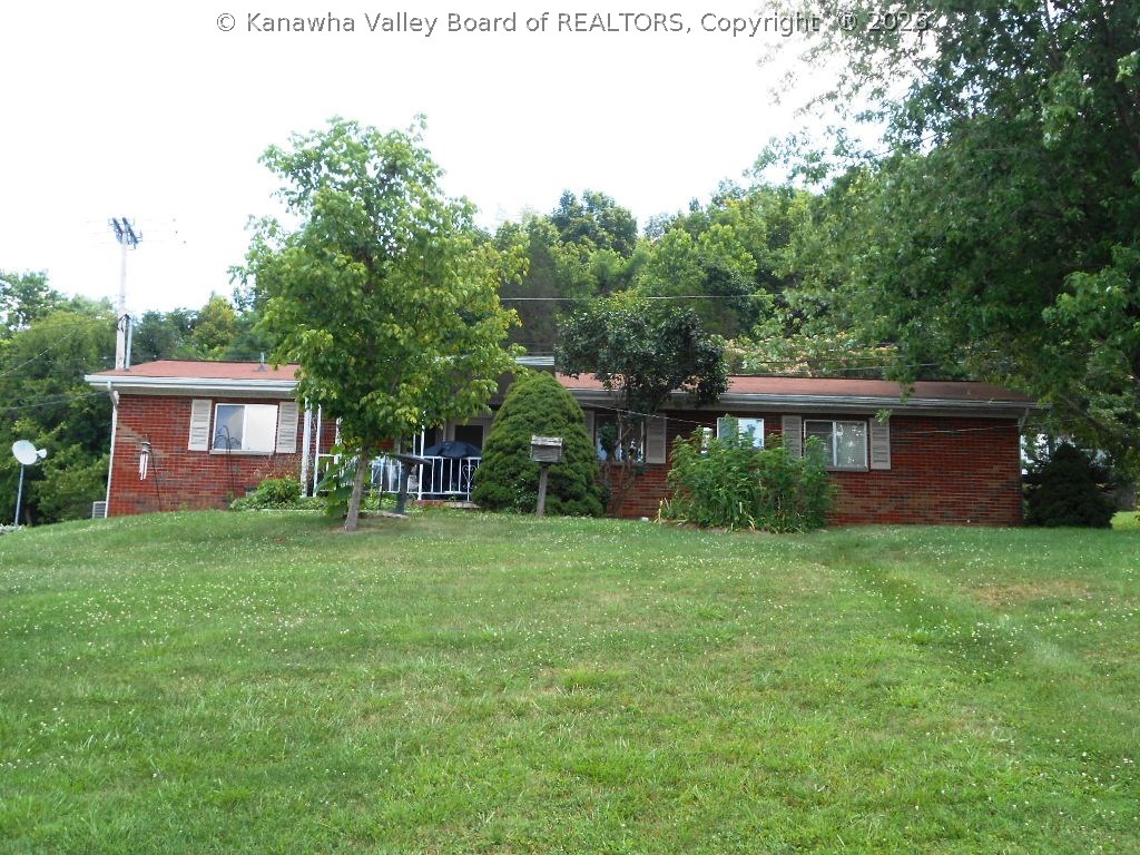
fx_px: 1449
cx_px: 570
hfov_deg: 42.9
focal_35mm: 44
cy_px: 428
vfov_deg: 32.9
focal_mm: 7.8
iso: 80
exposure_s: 1/100
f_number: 4.5
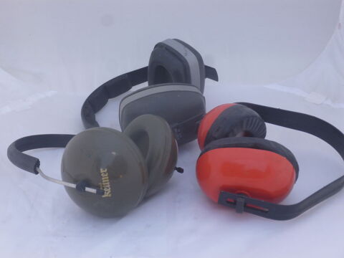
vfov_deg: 26.6
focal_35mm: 55
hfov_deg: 34.9
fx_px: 547
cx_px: 172
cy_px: 129
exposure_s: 1/100
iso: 100
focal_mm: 9.9
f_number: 4.2
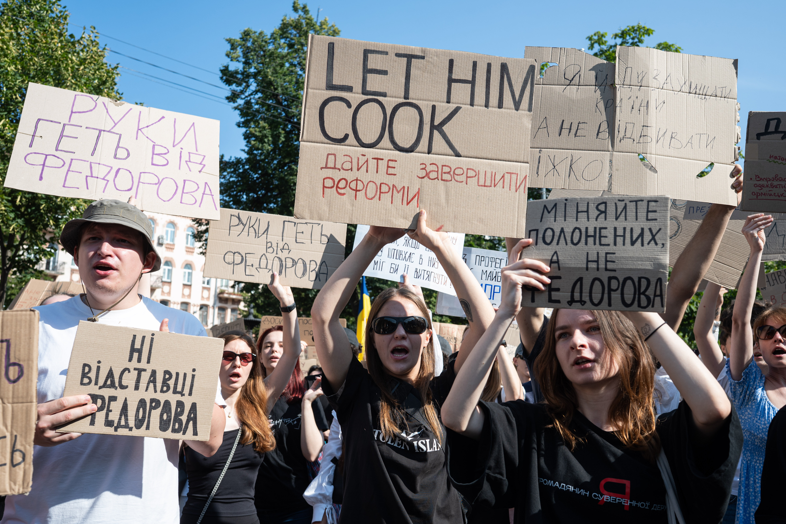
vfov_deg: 37.9
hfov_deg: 54.4
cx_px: 393
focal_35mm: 35
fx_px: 764
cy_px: 262
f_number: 6.3
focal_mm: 35
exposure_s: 1/400
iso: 160
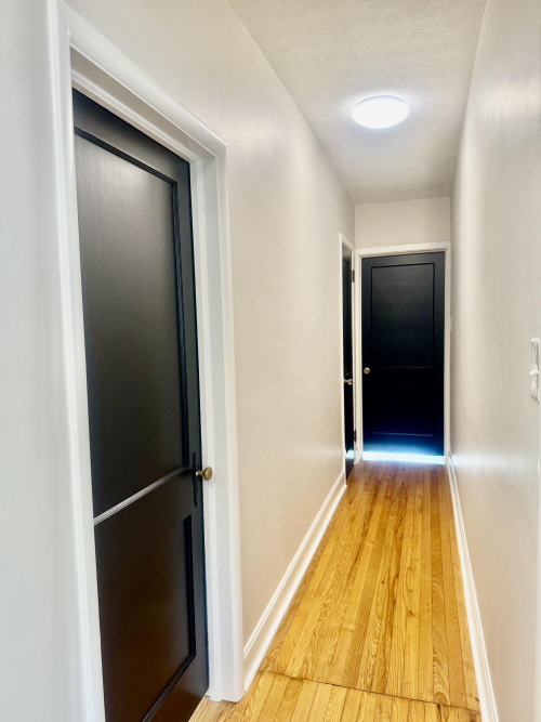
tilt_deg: -5.3
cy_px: 361
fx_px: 500
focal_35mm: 24
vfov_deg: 71.6
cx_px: 270
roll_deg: +1.6
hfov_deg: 56.8
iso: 125
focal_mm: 6.76
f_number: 1.78
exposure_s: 1/60
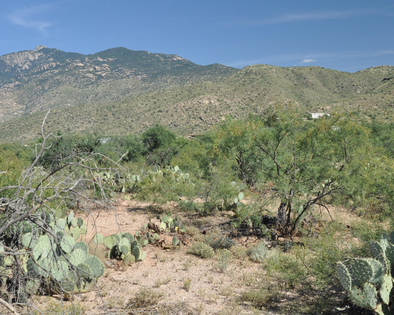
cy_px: 152
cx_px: 264
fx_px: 536
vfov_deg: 32.7
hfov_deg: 39.8
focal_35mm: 46
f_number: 7.1
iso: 200
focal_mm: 24
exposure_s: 1/200
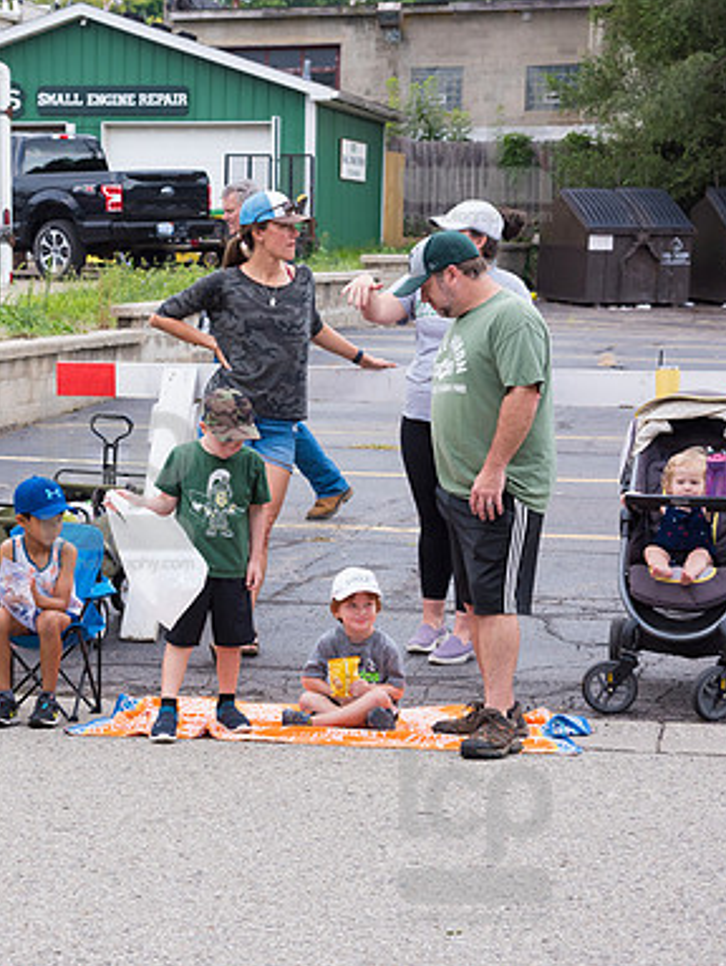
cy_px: 483
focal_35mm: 96
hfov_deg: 15.3
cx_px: 118
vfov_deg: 20.4
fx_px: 2680
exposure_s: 1/500
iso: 800
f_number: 6.3
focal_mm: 66
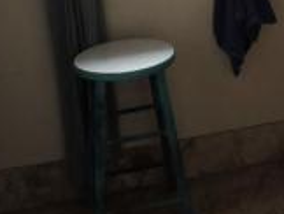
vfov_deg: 16.1
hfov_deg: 21.8
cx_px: 293
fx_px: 707
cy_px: -82
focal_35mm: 86
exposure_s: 1/30
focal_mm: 4.3
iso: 280
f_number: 3
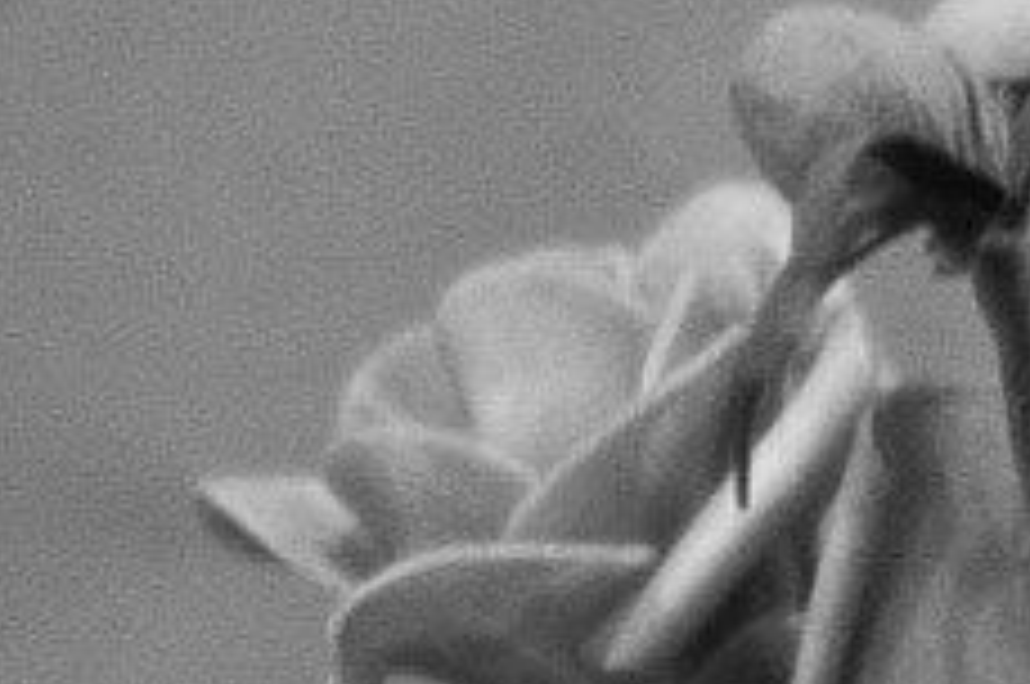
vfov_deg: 2.6
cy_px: 2351
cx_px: 103
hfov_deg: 3.9
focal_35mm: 525
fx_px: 15000
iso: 1250
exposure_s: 1/50
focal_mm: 50
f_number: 1.8
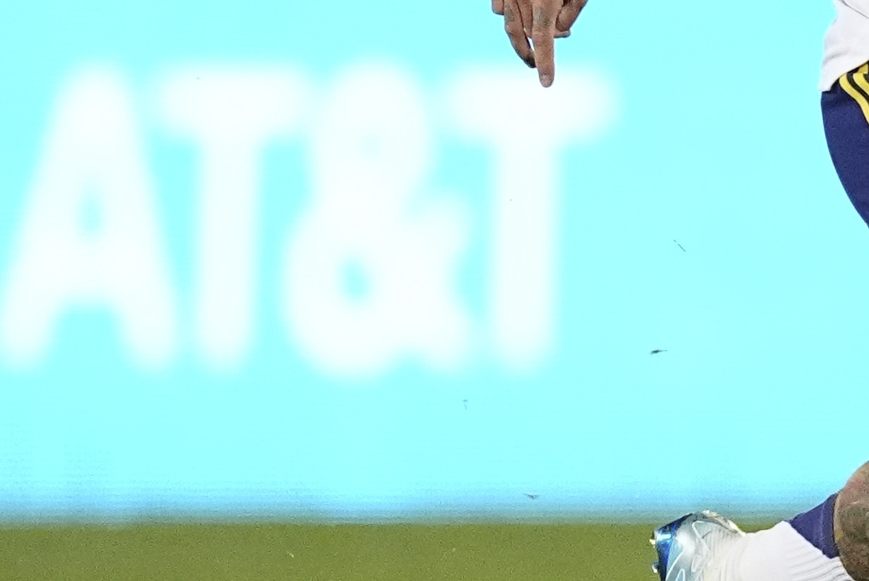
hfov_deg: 0.7
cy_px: 162
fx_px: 69738
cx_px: 753
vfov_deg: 0.5
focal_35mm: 2886
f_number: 4
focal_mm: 600
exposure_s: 1/2000
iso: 6400
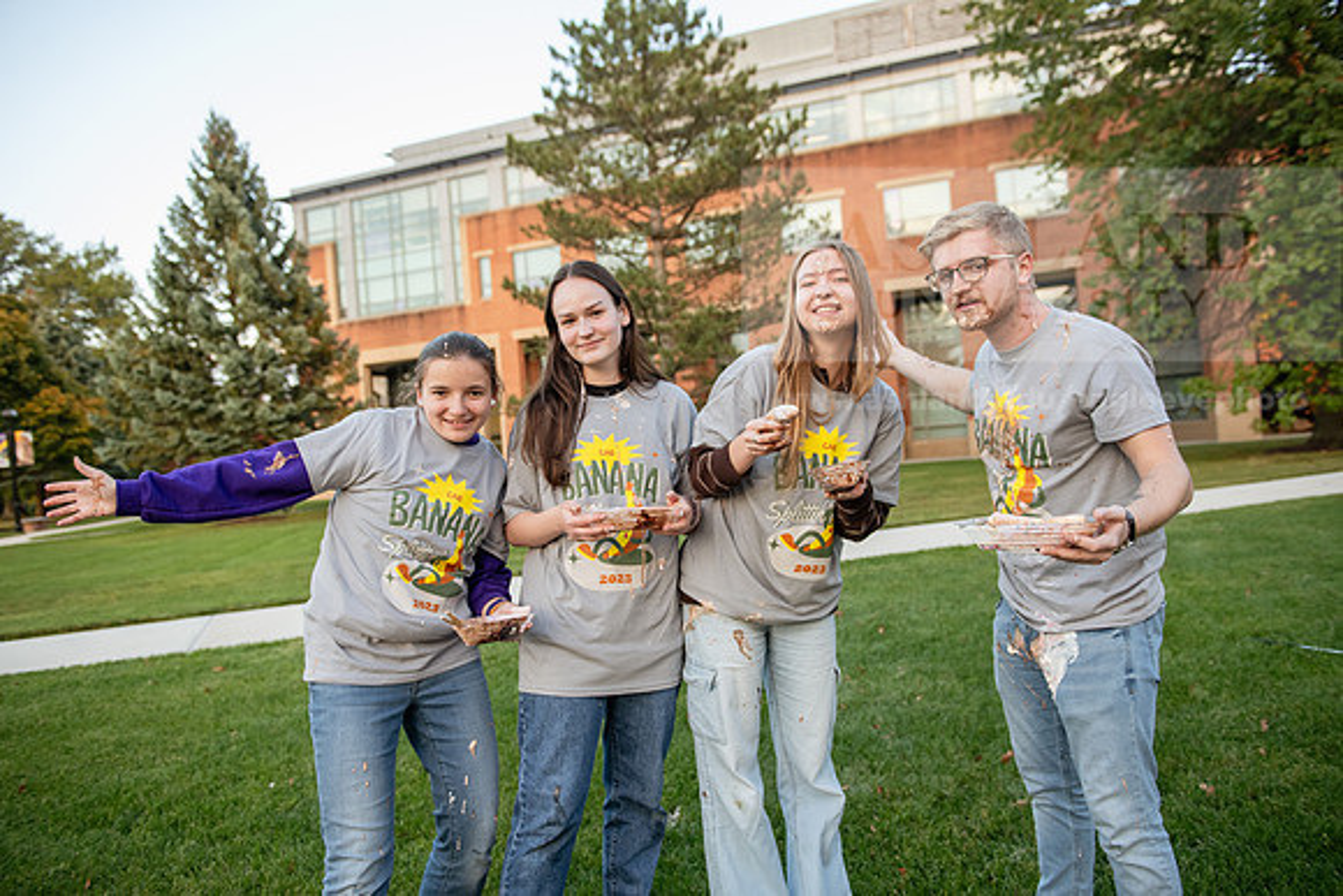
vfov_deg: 48.0
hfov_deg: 67.4
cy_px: 448
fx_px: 1007
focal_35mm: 27
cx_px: 672
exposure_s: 1/320
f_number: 3.2
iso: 800
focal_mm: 27
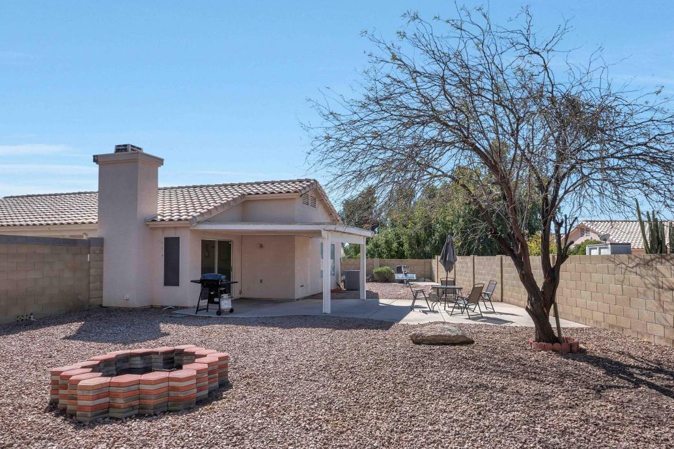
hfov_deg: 83.9
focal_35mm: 20
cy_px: 241
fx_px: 374
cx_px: 358
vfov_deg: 61.9
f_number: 11
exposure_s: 1/500
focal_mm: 18
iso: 320
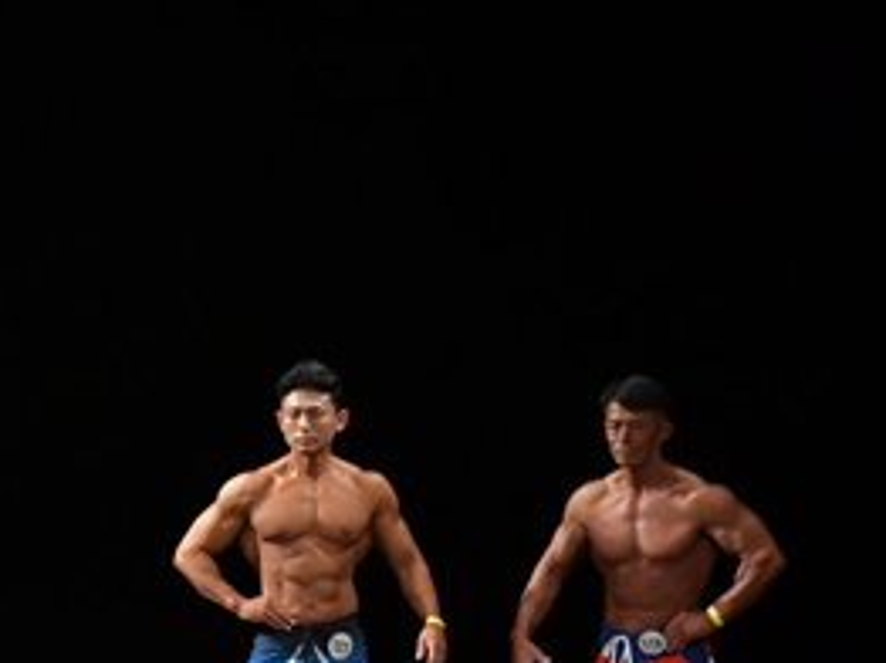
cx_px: -103
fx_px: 8950
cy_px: 592
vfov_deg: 4.2
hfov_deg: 5.6
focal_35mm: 350
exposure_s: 1/400
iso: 3200
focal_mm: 82
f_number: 5.6
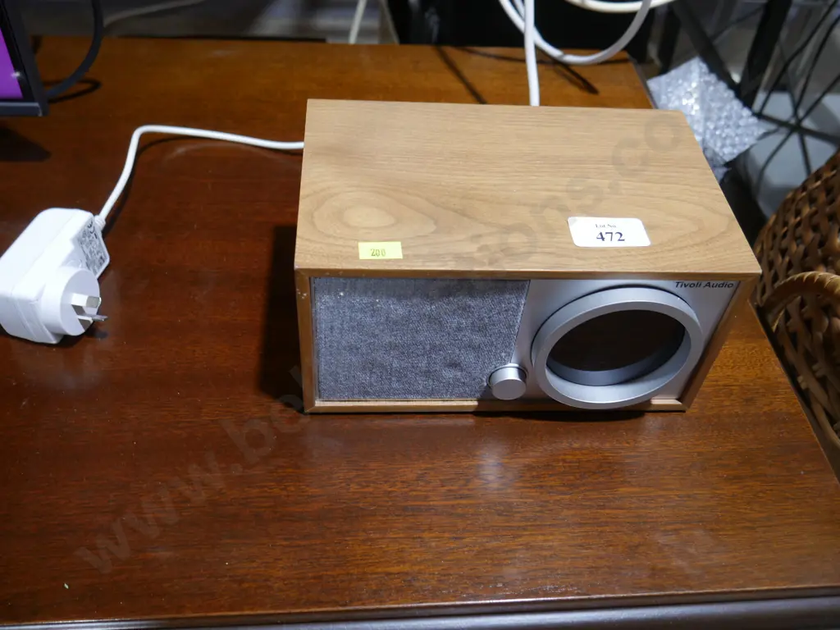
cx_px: 420
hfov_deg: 56.8
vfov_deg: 44.2
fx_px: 777
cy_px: 315
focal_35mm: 32
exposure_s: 1/60
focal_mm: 16
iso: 320
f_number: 3.6
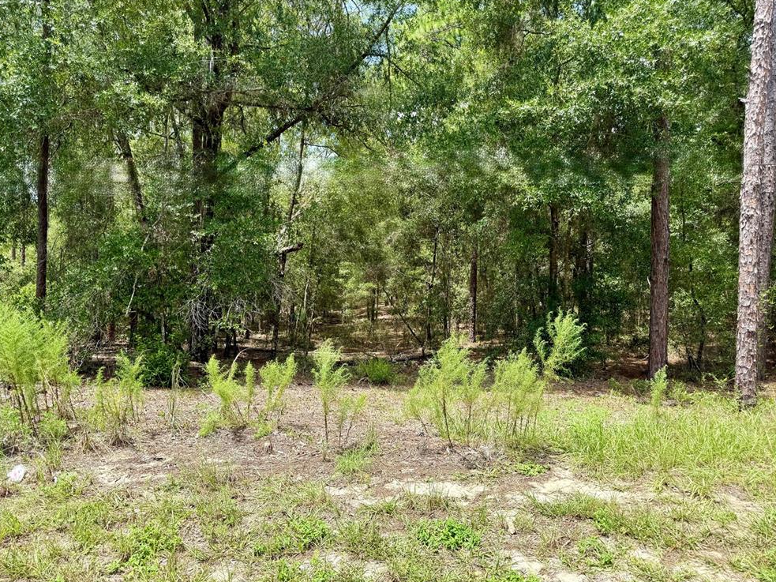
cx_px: 385
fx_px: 560
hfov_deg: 69.4
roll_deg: -1.4
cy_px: 284
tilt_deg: -2.1
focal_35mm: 25
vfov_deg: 54.9
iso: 80
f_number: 1.78
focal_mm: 6.76
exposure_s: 1/1653
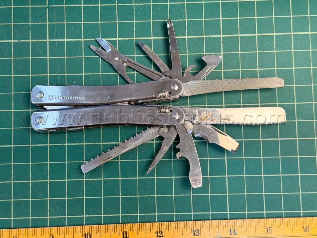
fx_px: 440
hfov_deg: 39.7
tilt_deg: -84.0
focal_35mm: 48
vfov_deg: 30.3
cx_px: 158
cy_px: 119
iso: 64
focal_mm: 6.76
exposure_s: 1/174
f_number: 1.78
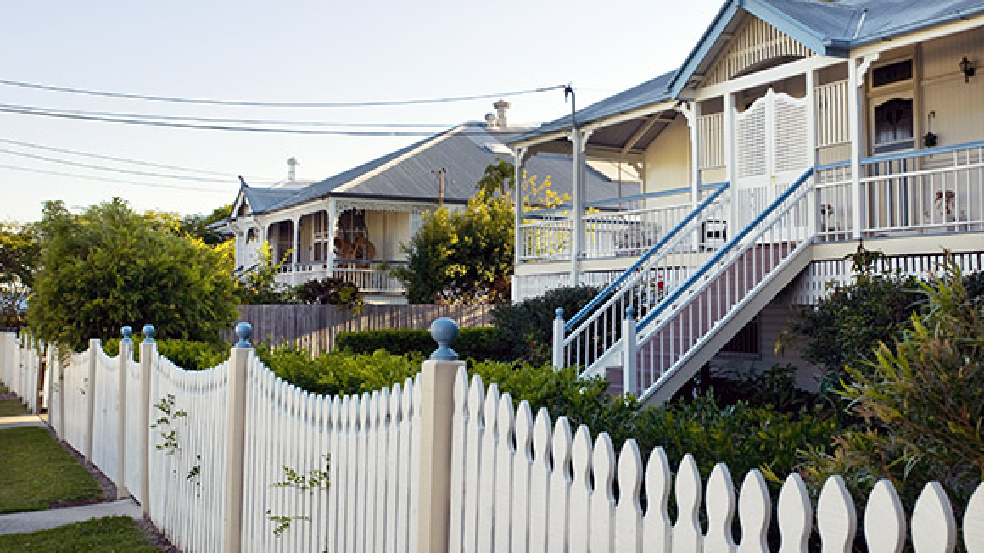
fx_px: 1017
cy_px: 240
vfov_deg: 30.4
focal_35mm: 39
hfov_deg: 51.6
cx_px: 489
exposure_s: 1/320
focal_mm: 24
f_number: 7.1
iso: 100
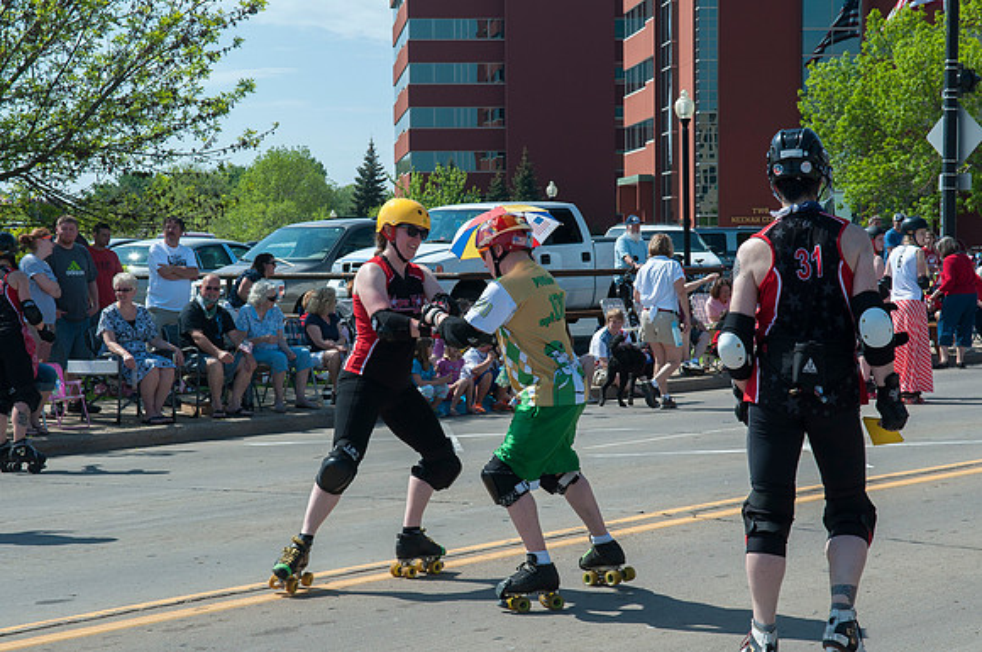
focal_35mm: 82
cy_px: 326
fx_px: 2247
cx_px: 491
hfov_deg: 24.6
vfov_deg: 16.5
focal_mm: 55
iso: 200
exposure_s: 1/400
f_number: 9
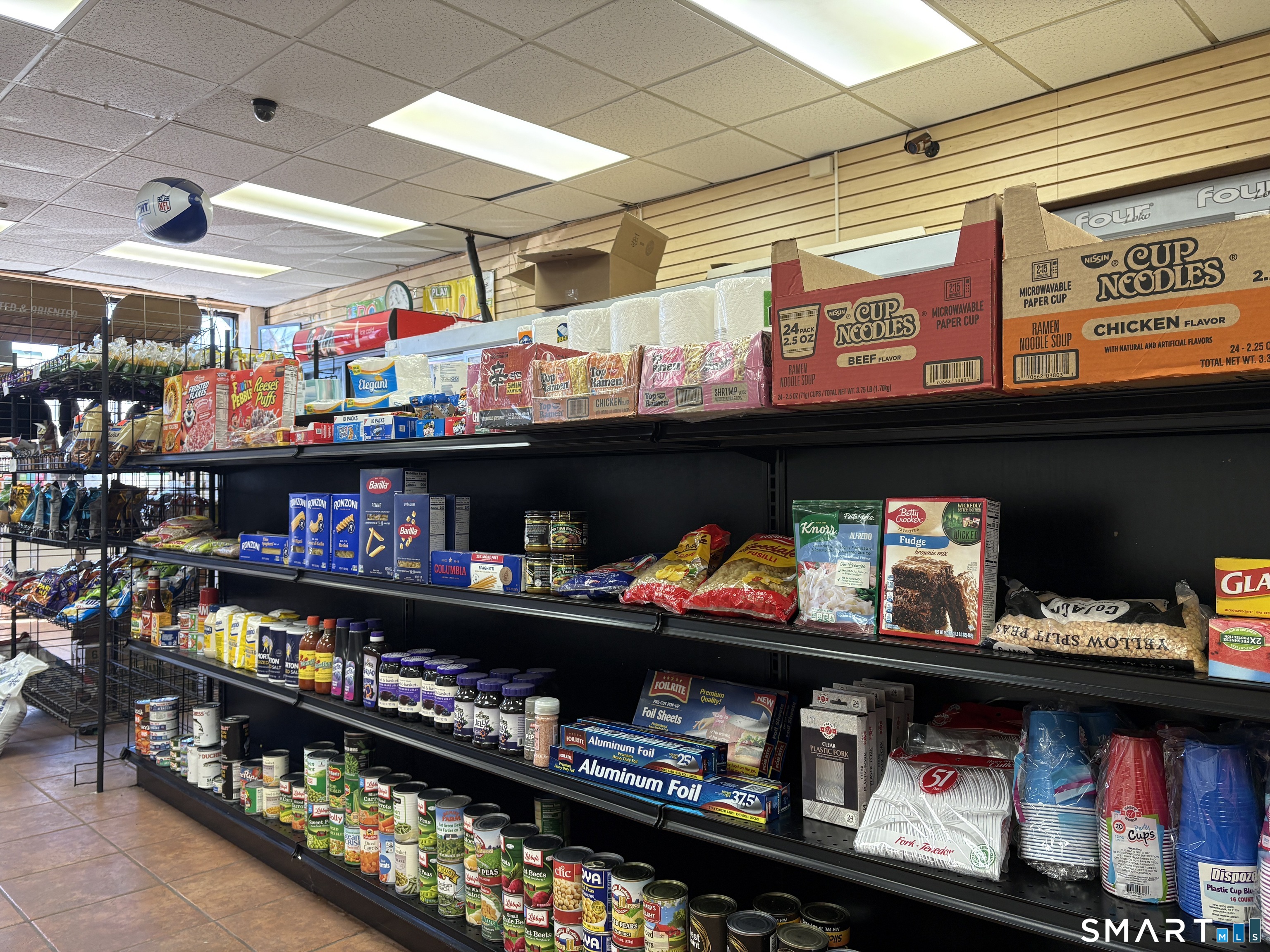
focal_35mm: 26
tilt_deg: +0.5
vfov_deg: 53.1
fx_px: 954
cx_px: 635
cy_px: 476
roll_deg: +0.2
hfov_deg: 67.3
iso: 80
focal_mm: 5.96
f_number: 1.6
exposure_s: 1/60
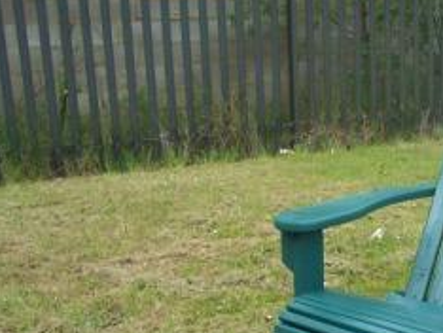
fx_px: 833
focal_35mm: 65
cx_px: 416
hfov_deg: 28.4
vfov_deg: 22.2
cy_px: 282
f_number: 5.6
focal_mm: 5.6
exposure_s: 1/125
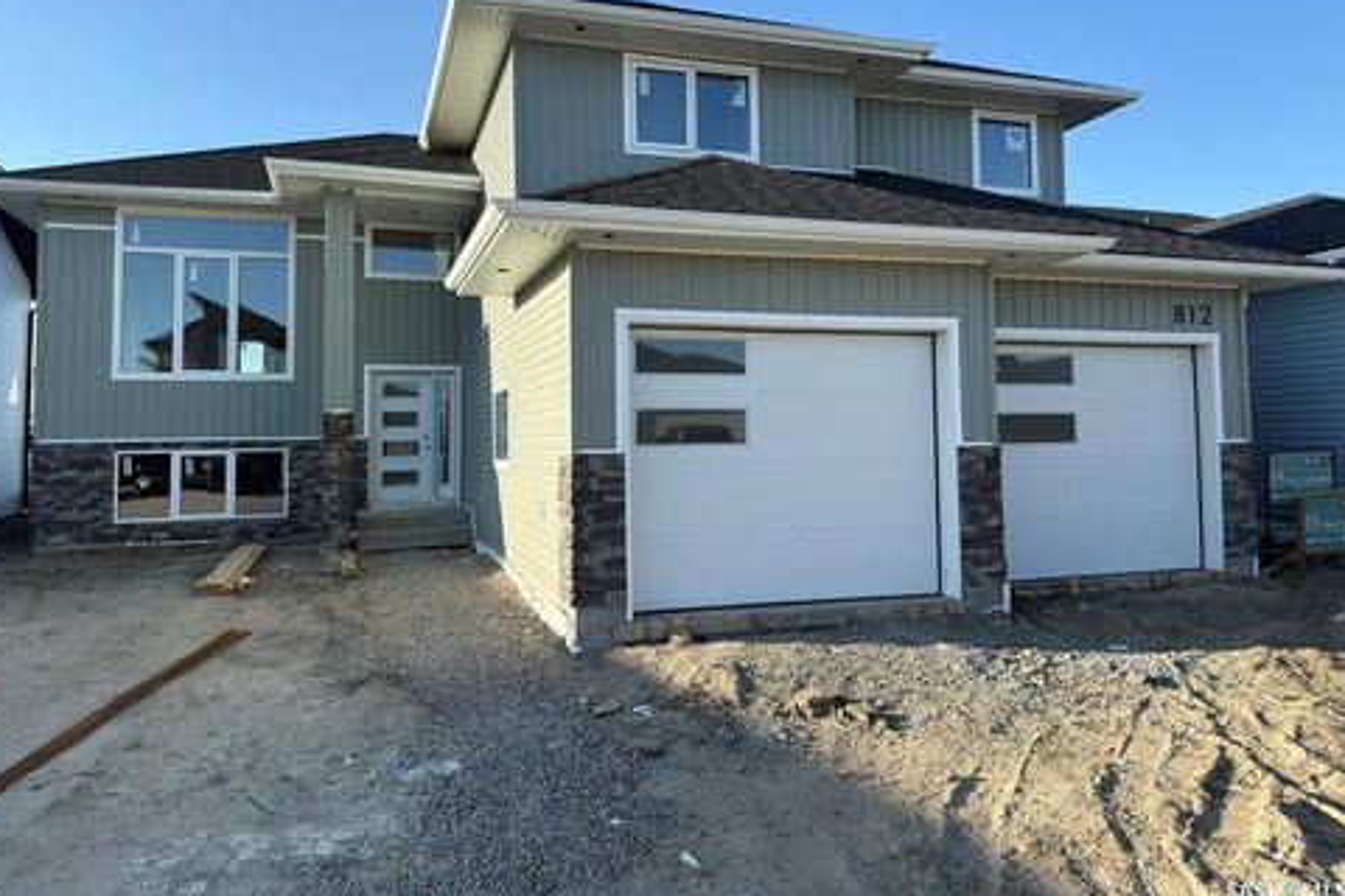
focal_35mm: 26
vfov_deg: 49.4
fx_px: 971
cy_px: 377
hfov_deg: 69.4
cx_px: 661
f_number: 1.78
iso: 64
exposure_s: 1/1767
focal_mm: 6.76
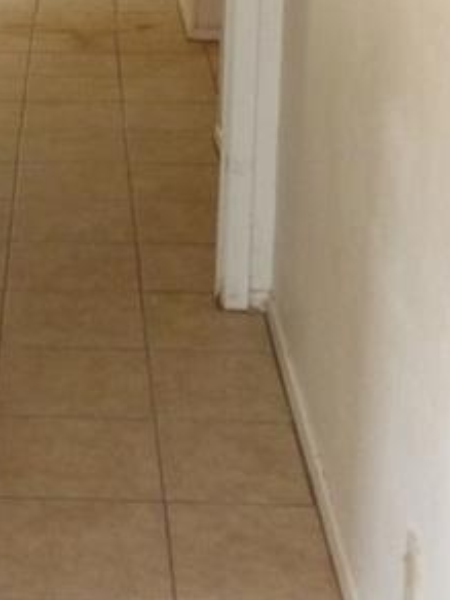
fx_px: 1595
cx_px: -53
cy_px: -4
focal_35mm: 92
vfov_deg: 20.6
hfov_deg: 15.6
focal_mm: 6.1
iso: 800
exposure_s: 1/60
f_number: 3.7
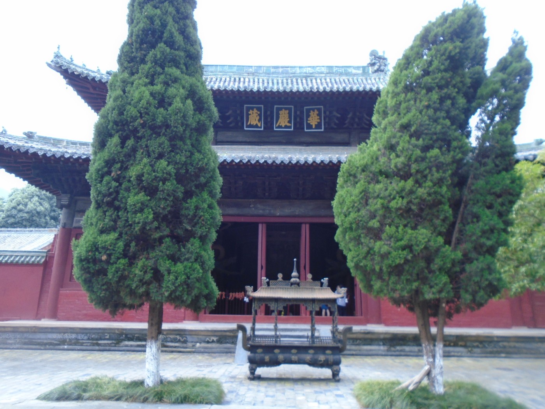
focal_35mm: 26
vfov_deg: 53.1
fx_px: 409
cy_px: 204
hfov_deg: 67.3
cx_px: 272
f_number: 3.2
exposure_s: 1/100
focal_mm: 4.6
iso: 100
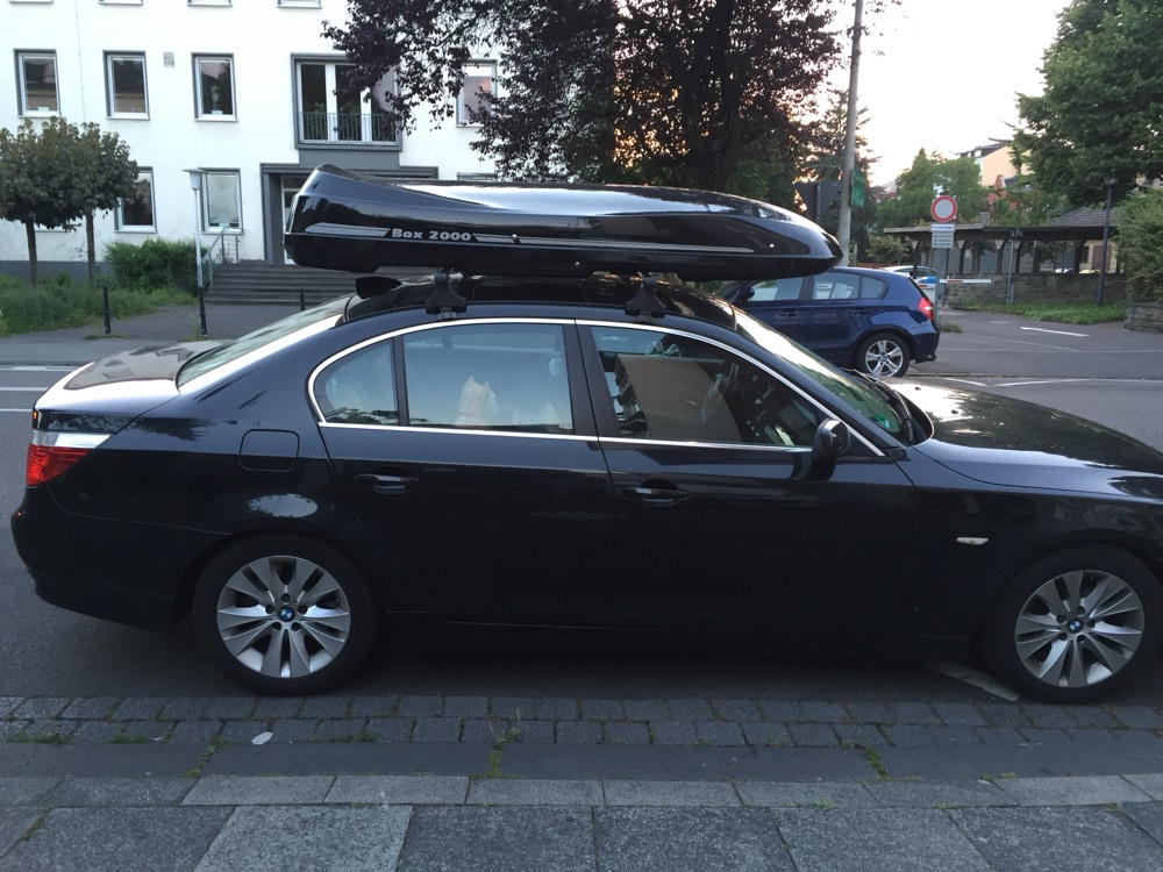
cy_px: 436
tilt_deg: -7.9
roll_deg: +0.5
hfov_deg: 61.7
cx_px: 582
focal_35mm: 29
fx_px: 974
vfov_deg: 48.2
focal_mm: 4.15
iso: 80
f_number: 2.2
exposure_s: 1/33
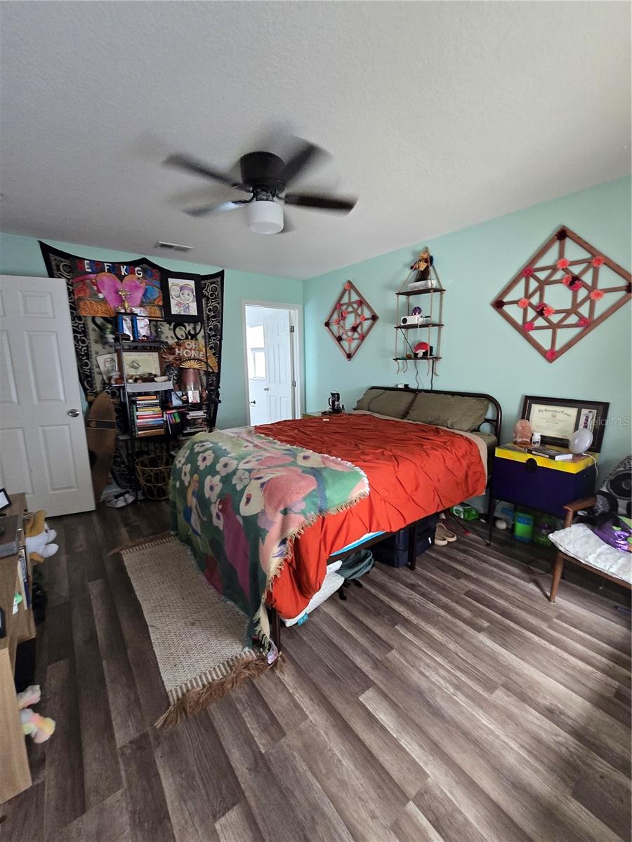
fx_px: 316
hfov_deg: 89.9
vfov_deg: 106.2
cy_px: 421
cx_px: 316
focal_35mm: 13
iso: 400
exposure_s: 1/60
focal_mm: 2.2
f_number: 2.2
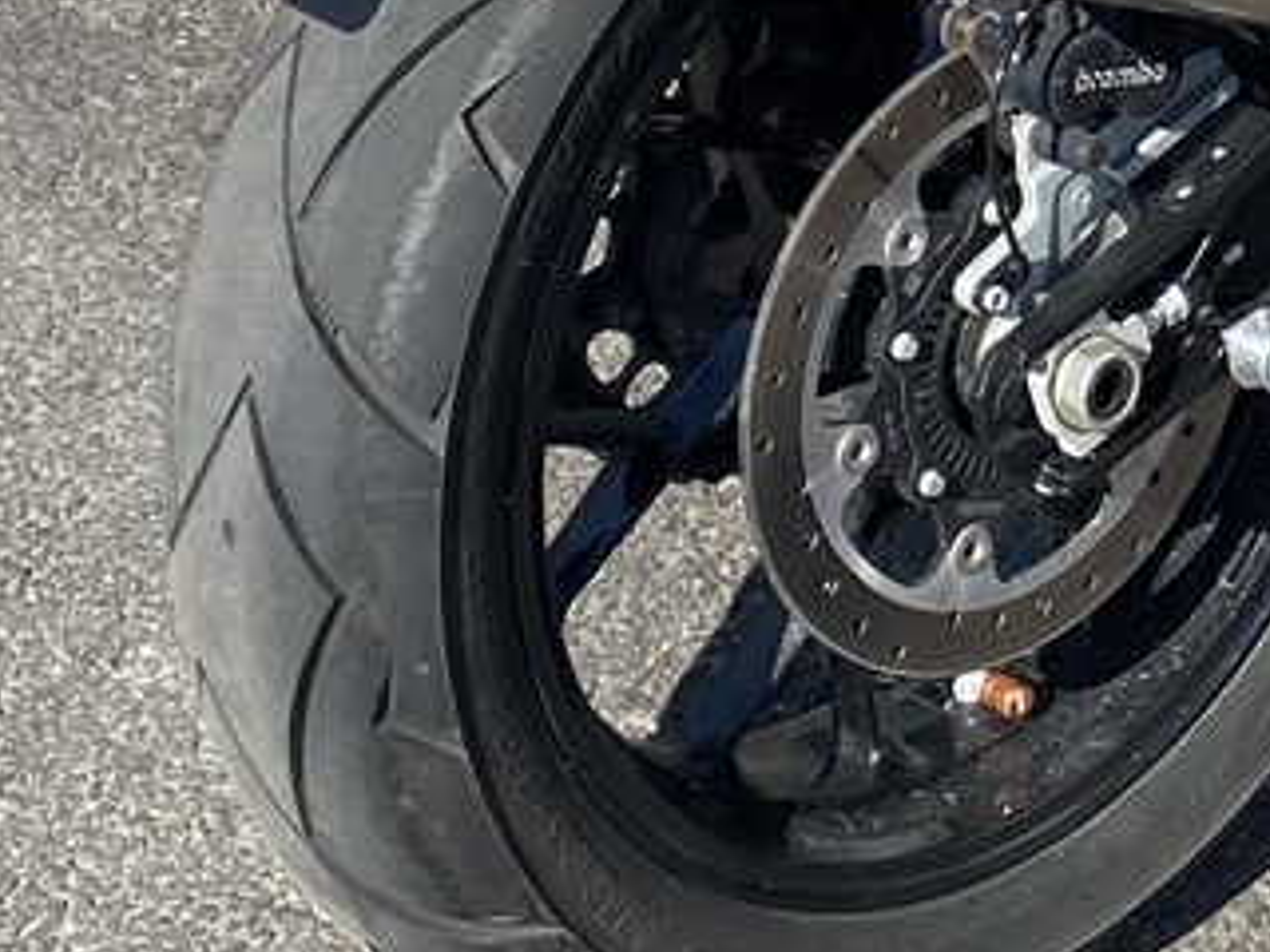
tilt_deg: -18.8
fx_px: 4293
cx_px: 1667
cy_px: -1115
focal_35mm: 117
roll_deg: -6.6
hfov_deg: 15.9
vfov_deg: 11.2
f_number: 1.8
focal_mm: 4.25
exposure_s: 1/2315
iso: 32
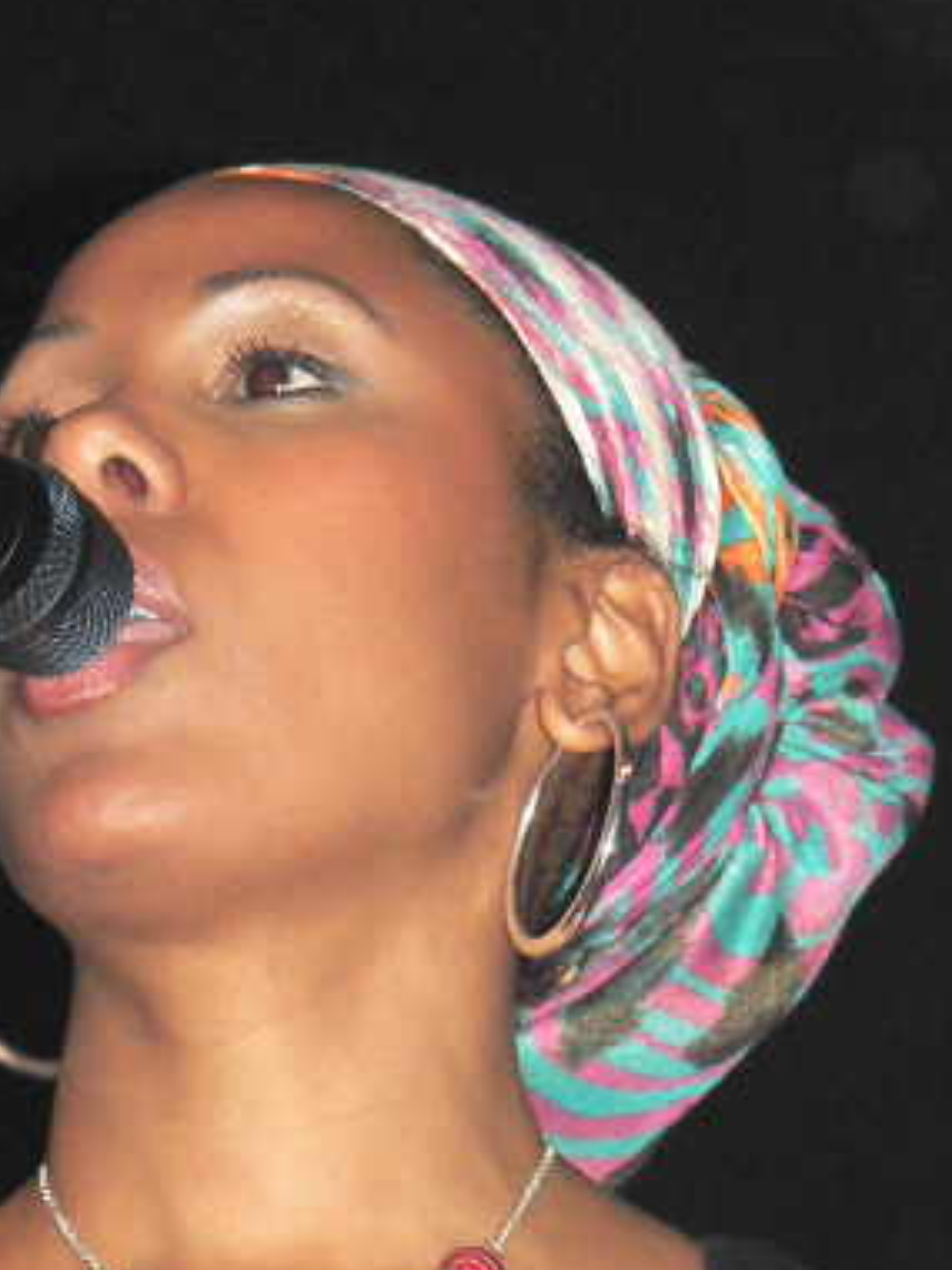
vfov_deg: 10.3
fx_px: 7004
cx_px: 297
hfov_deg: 7.8
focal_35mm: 191
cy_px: 926
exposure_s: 1/60
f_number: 3.2
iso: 400
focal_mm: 20.7
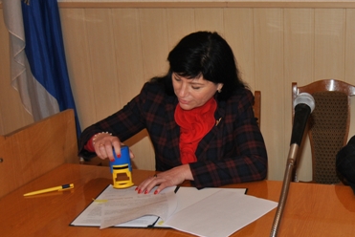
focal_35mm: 57
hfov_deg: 33.7
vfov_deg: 23.7
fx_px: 563
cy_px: 158
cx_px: 299
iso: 200
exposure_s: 1/60
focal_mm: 22
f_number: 3.5
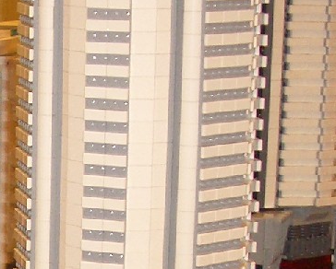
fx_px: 1613
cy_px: 418
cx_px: -186
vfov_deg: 9.3
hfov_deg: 11.4
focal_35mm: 162
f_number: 2.6
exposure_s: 1/60
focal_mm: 5.8
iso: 100
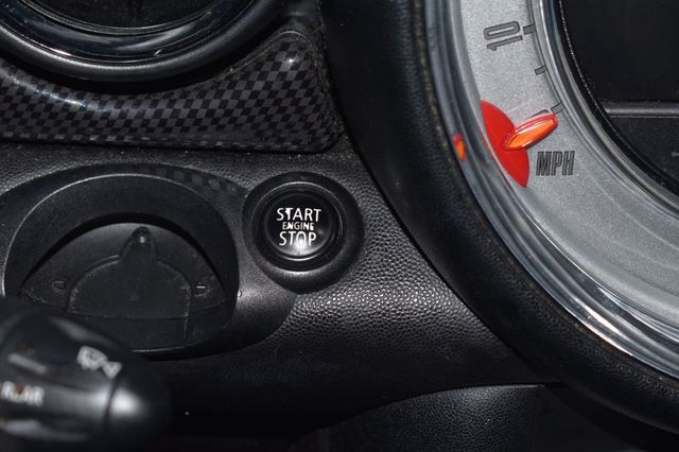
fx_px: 1555
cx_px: 340
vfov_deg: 16.5
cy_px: 226
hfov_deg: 24.6
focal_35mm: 82
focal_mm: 55
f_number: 8
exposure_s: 1/60
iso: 100
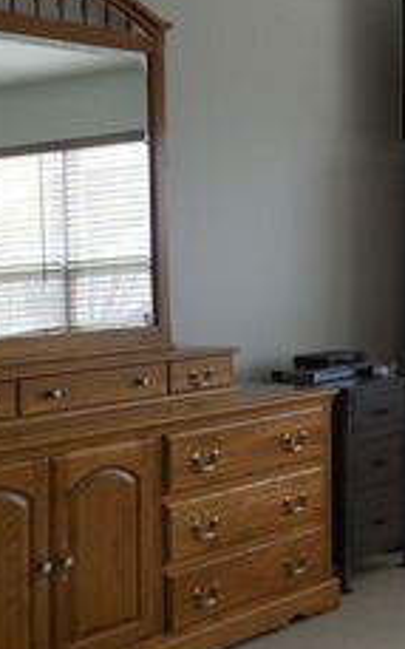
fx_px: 1308
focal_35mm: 74
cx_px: 615
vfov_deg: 27.7
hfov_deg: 16.1
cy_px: 230
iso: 125
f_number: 3.3
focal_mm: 4.5
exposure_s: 1/40
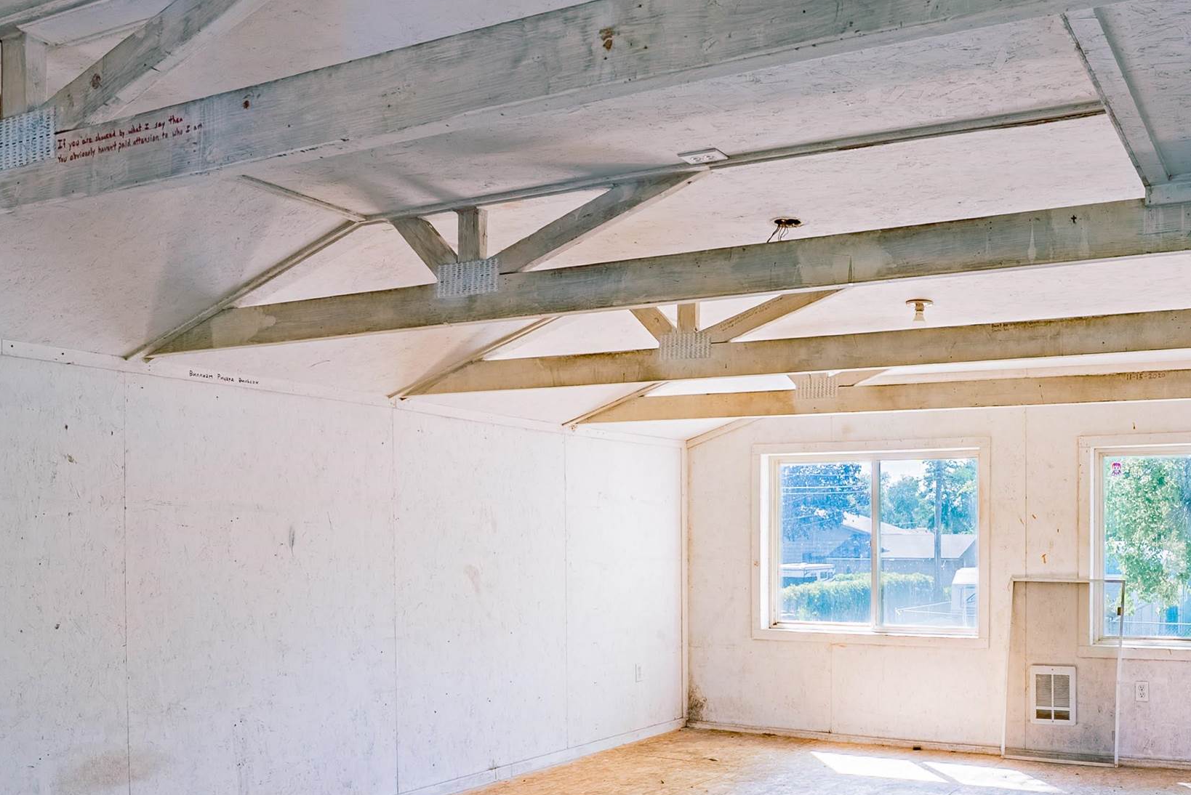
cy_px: 560
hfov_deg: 59.6
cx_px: 847
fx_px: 993
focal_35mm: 30
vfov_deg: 42.8
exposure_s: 1/640
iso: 400
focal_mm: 16
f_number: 8
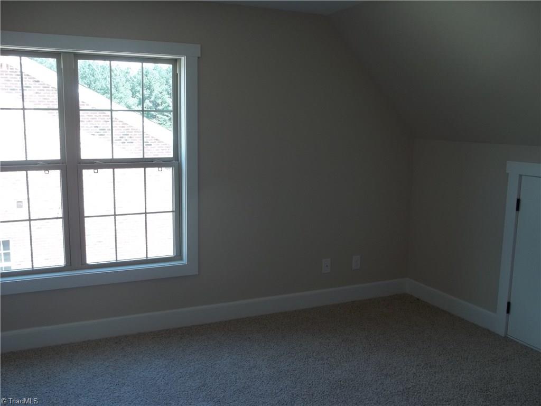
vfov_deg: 42.9
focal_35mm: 33
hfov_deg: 55.4
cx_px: 270
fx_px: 516
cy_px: 203
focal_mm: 5.9
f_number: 3.3
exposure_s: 1/40
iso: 64
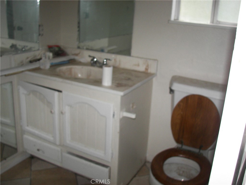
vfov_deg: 39.7
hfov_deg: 51.4
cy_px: 92
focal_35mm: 36
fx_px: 256
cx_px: 123
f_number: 2.8
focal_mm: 6
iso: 100
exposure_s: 1/30
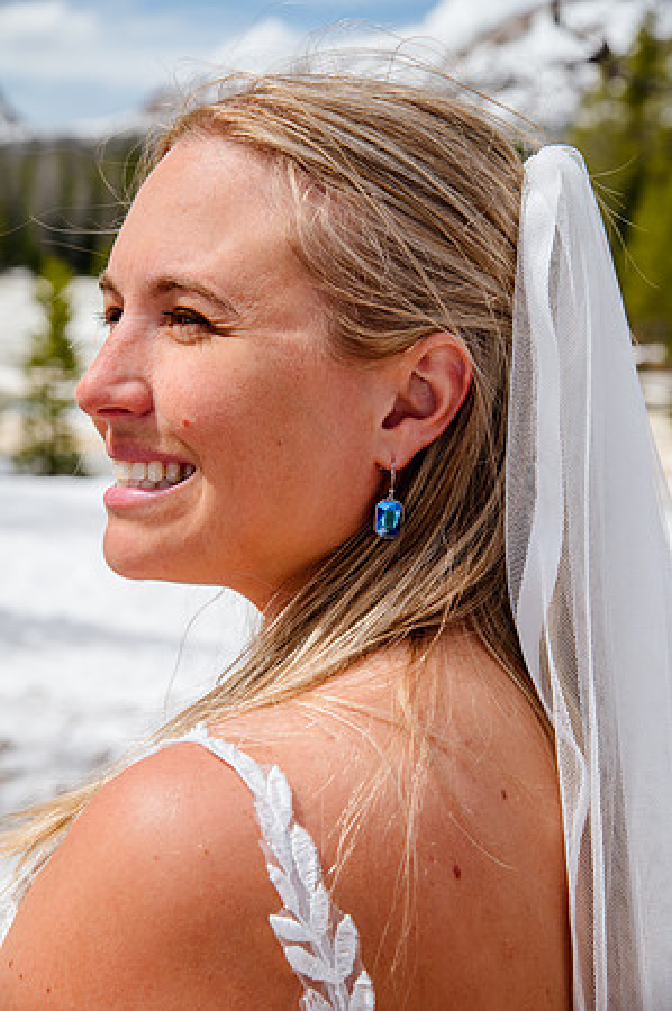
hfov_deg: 17.5
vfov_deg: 26.0
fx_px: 2189
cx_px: 336
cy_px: 506
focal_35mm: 78
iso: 250
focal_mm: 78
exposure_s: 1/250
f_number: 9
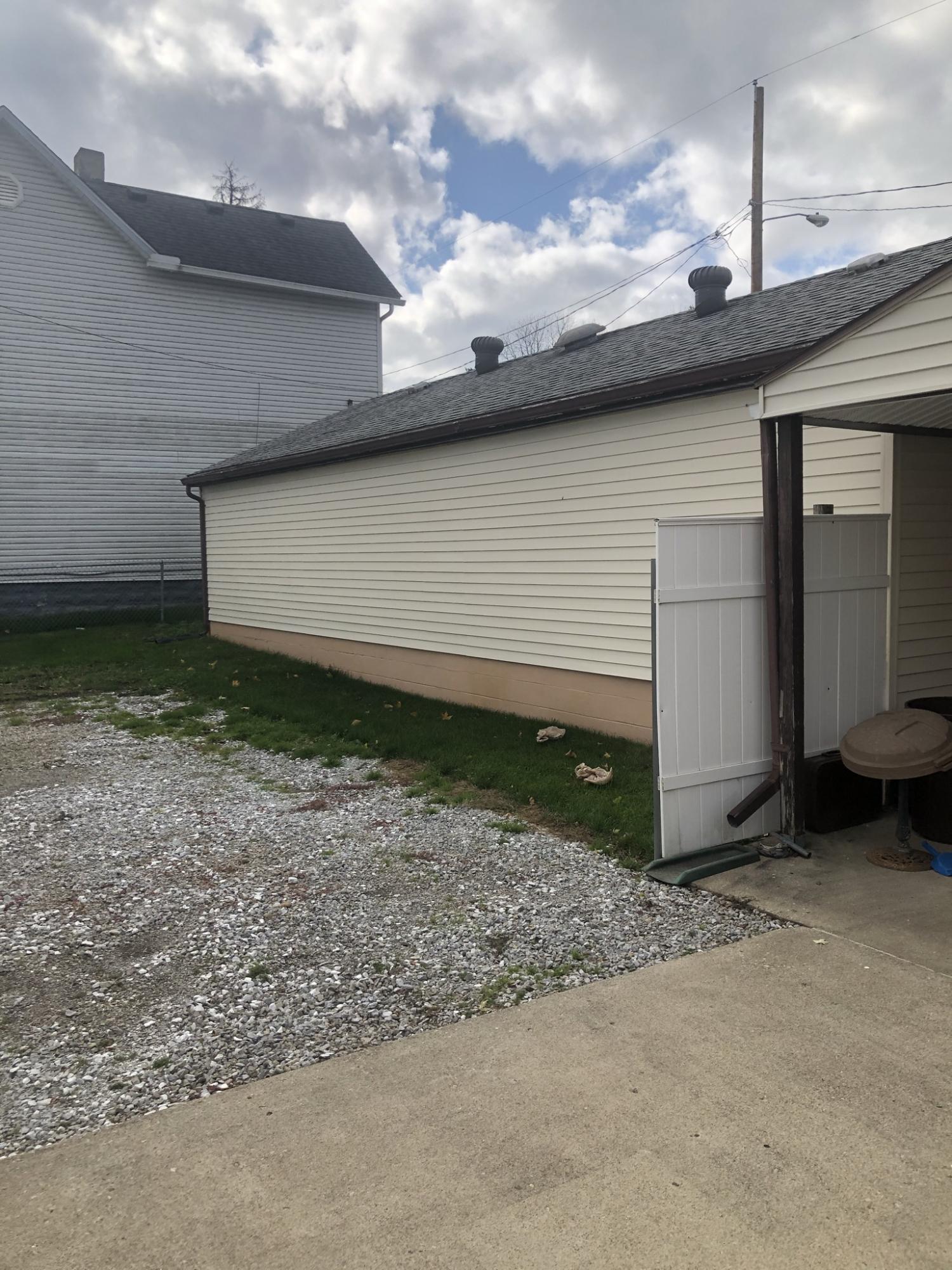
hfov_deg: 49.7
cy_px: 635
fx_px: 1027
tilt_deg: -3.8
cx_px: 476
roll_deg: +2.1
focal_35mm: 28
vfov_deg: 63.4
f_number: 1.8
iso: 20
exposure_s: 1/1946
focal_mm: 3.99
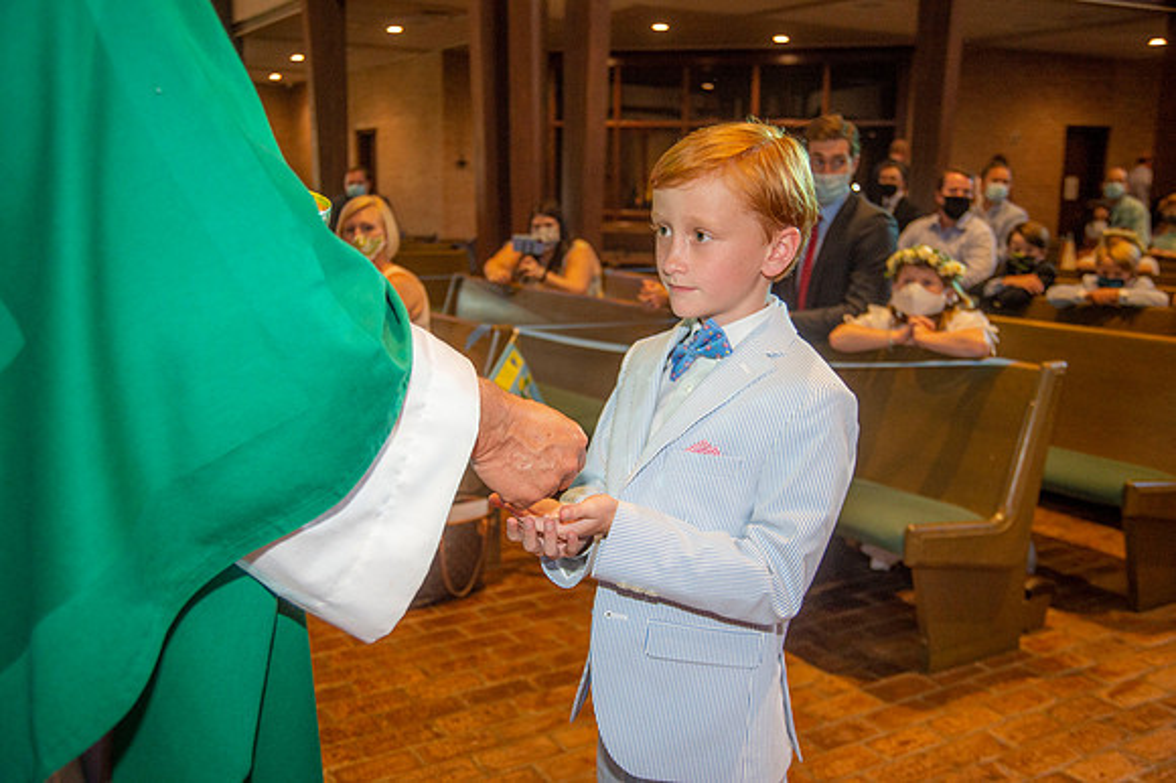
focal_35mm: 35
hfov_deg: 54.5
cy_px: 392
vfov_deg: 37.8
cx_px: 588
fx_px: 1143
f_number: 5
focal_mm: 35
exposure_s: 1/200
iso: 1600
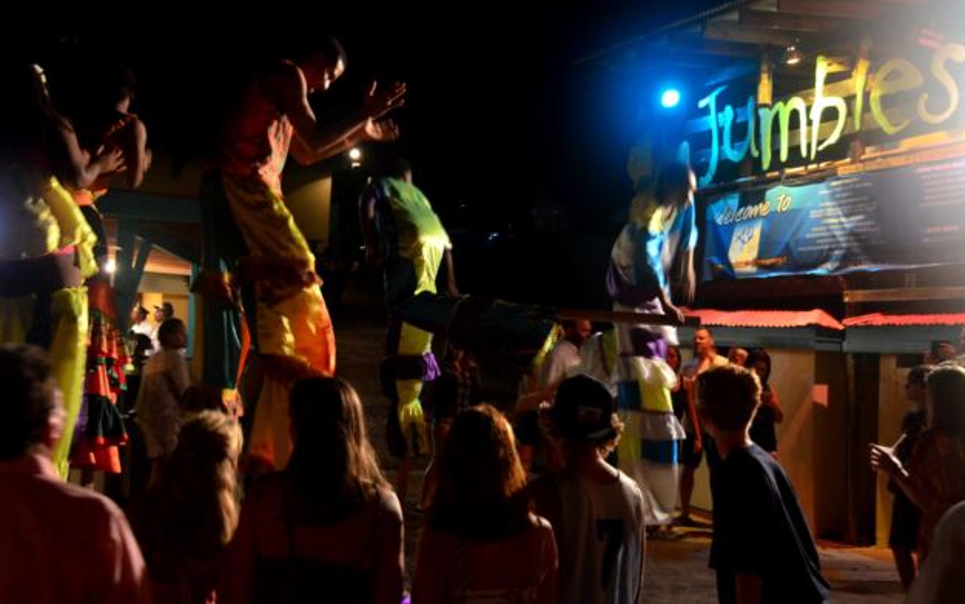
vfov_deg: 23.8
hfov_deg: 37.2
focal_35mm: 55
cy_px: 286
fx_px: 1435
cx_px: 484
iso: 2500
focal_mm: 35
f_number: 4.2
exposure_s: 1/20
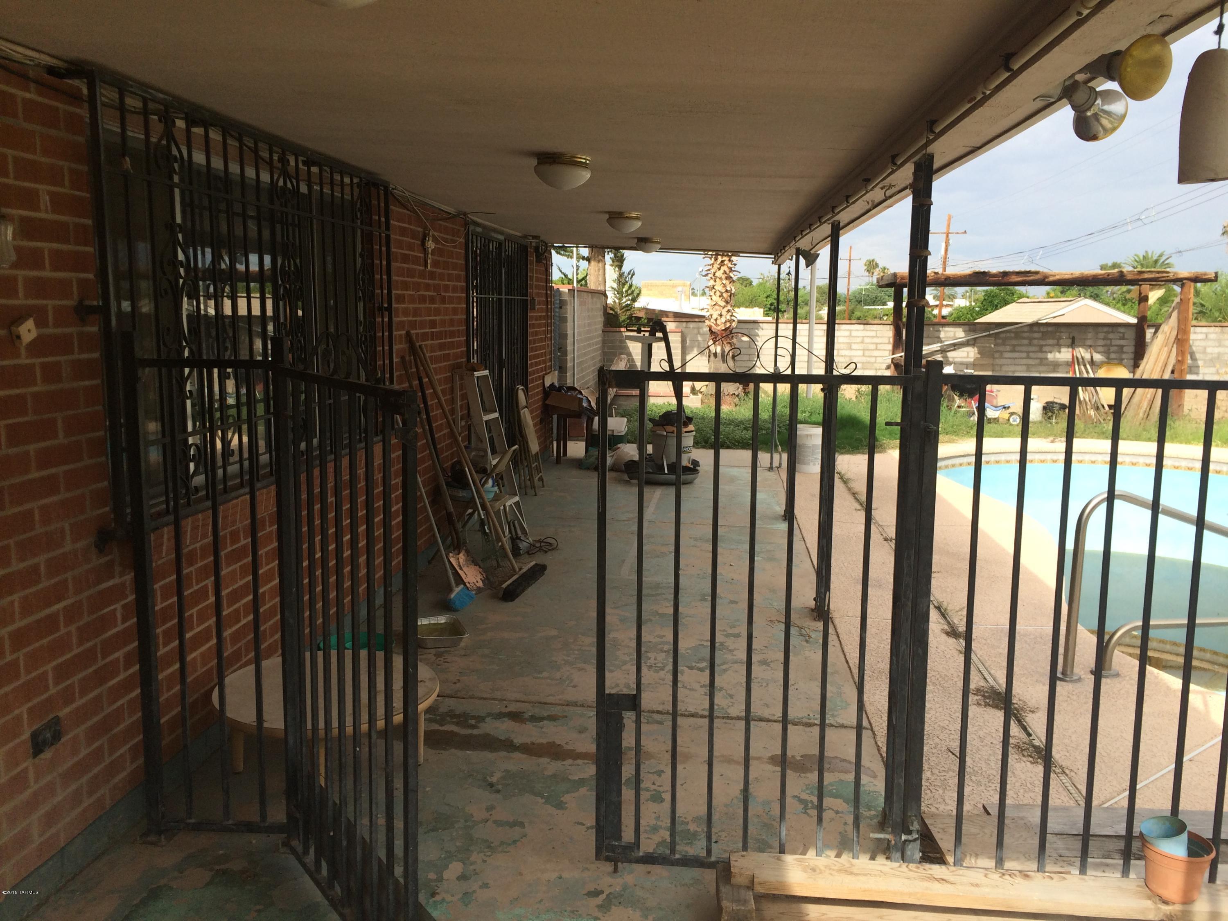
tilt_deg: -11.0
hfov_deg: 61.7
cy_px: 460
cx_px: 614
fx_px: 1029
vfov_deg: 48.2
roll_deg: -0.7
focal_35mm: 29
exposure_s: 1/1140
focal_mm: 4.15
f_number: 2.2
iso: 32
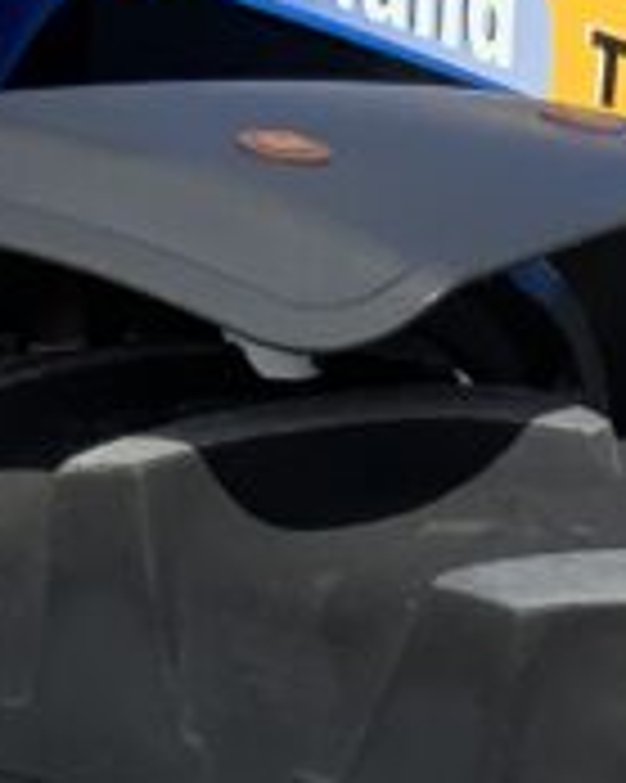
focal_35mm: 167
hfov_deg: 9.1
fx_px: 3871
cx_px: 761
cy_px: 1516
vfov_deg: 10.7
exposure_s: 1/2058
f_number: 1.8
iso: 16
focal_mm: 3
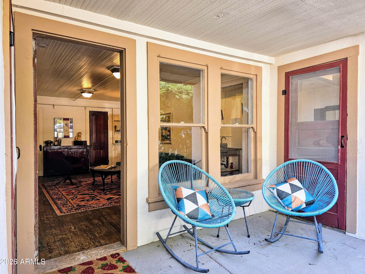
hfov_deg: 73.9
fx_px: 242
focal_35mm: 23
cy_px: 137
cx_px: 182
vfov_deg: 58.9
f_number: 1.7
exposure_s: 1/180
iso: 100
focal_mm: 6.3
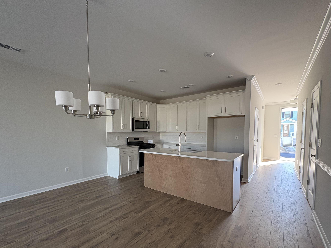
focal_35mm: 16
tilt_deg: -3.6
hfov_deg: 94.5
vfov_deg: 77.7
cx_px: 162
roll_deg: +0.5
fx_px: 153
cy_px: 141
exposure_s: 1/91
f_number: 2.2
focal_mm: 2.22
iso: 250
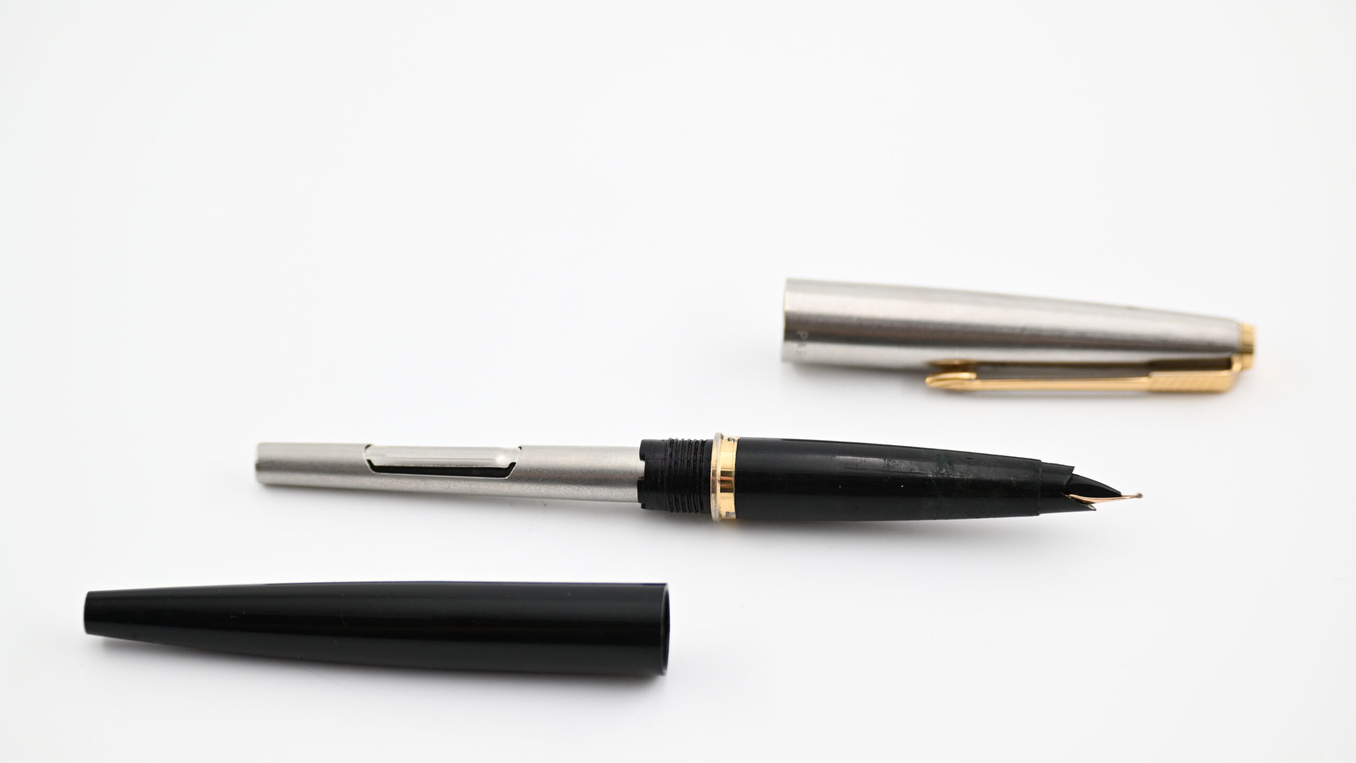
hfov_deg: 19.7
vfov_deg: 11.2
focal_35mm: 109
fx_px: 3902
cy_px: 404
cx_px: 678
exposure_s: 1/320
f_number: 4.8
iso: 400
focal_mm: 69
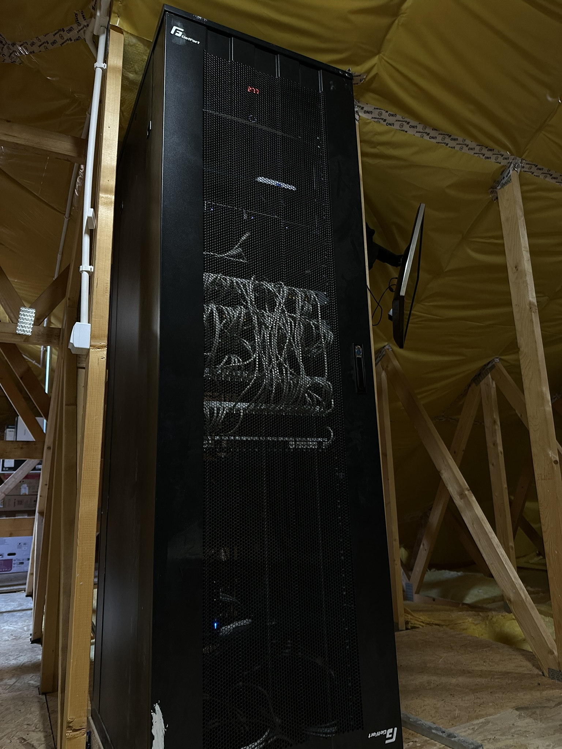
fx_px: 520
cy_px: 374
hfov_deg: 56.8
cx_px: 281
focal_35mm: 24
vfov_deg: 71.6
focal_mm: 6.86
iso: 400
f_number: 1.78
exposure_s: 1/60
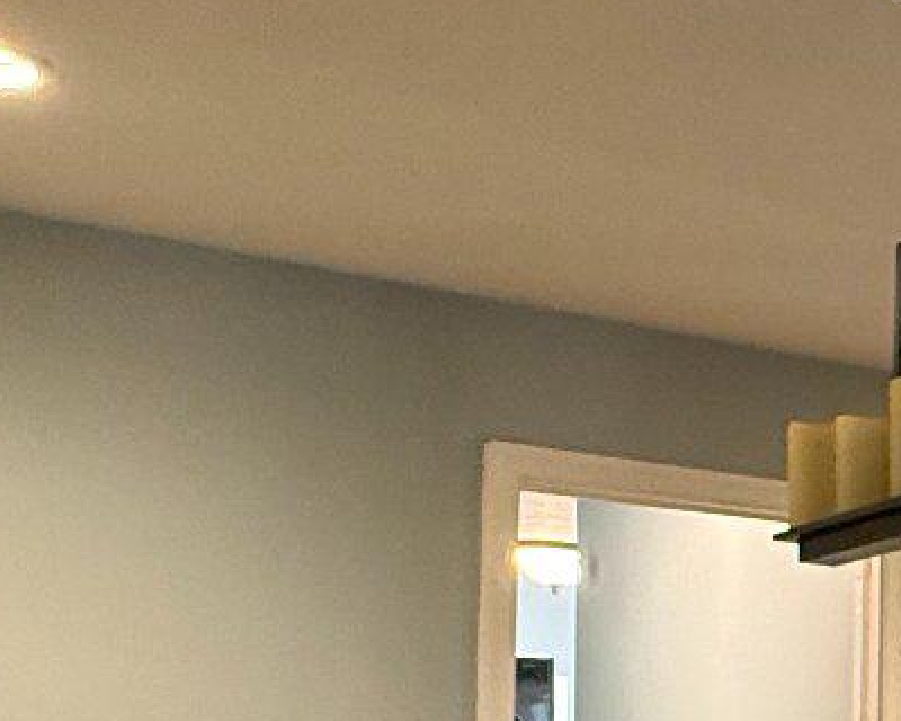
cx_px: 1451
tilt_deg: -0.1
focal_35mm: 70
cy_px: 840
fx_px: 1867
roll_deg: -0.9
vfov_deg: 20.6
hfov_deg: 21.4
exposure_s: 1/60
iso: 400
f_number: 2.2
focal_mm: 2.22
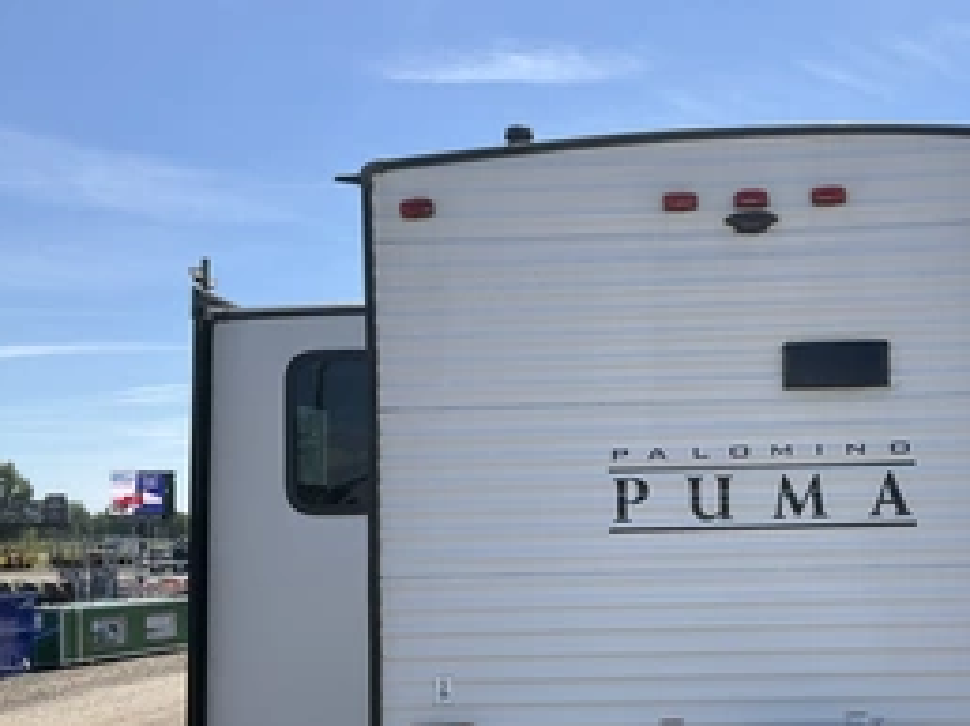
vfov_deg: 31.8
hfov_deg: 41.0
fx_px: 1260
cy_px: 504
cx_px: 714
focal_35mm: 45
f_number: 1.8
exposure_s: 1/1848
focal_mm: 3
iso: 25
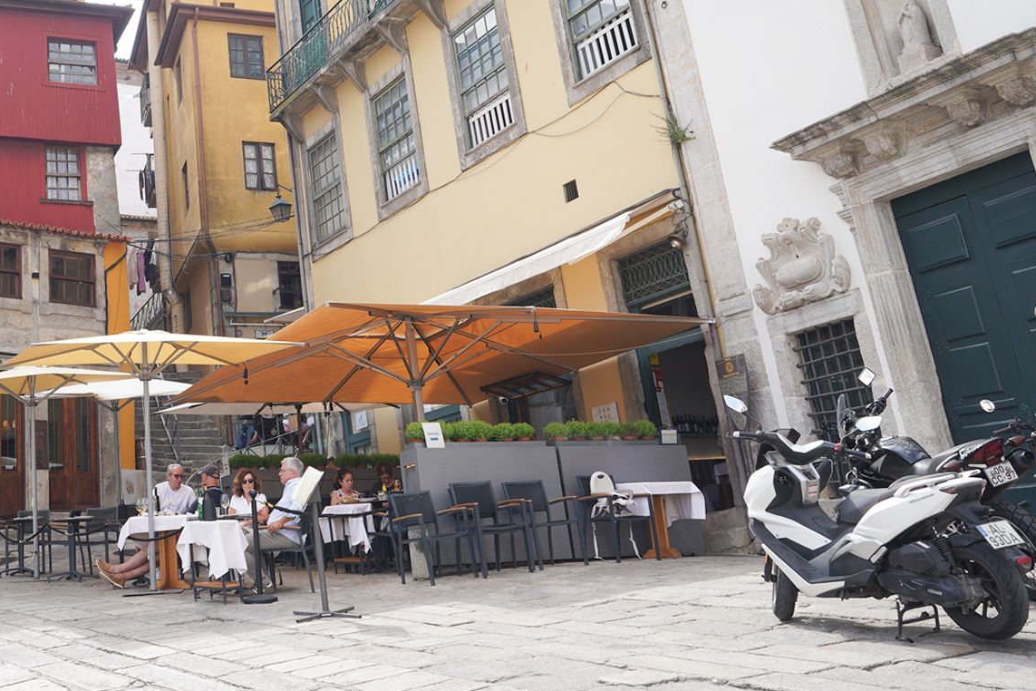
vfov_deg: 31.1
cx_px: 170
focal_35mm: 42
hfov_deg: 43.6
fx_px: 1209
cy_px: 141
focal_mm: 24
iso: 100
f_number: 8
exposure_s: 1/100
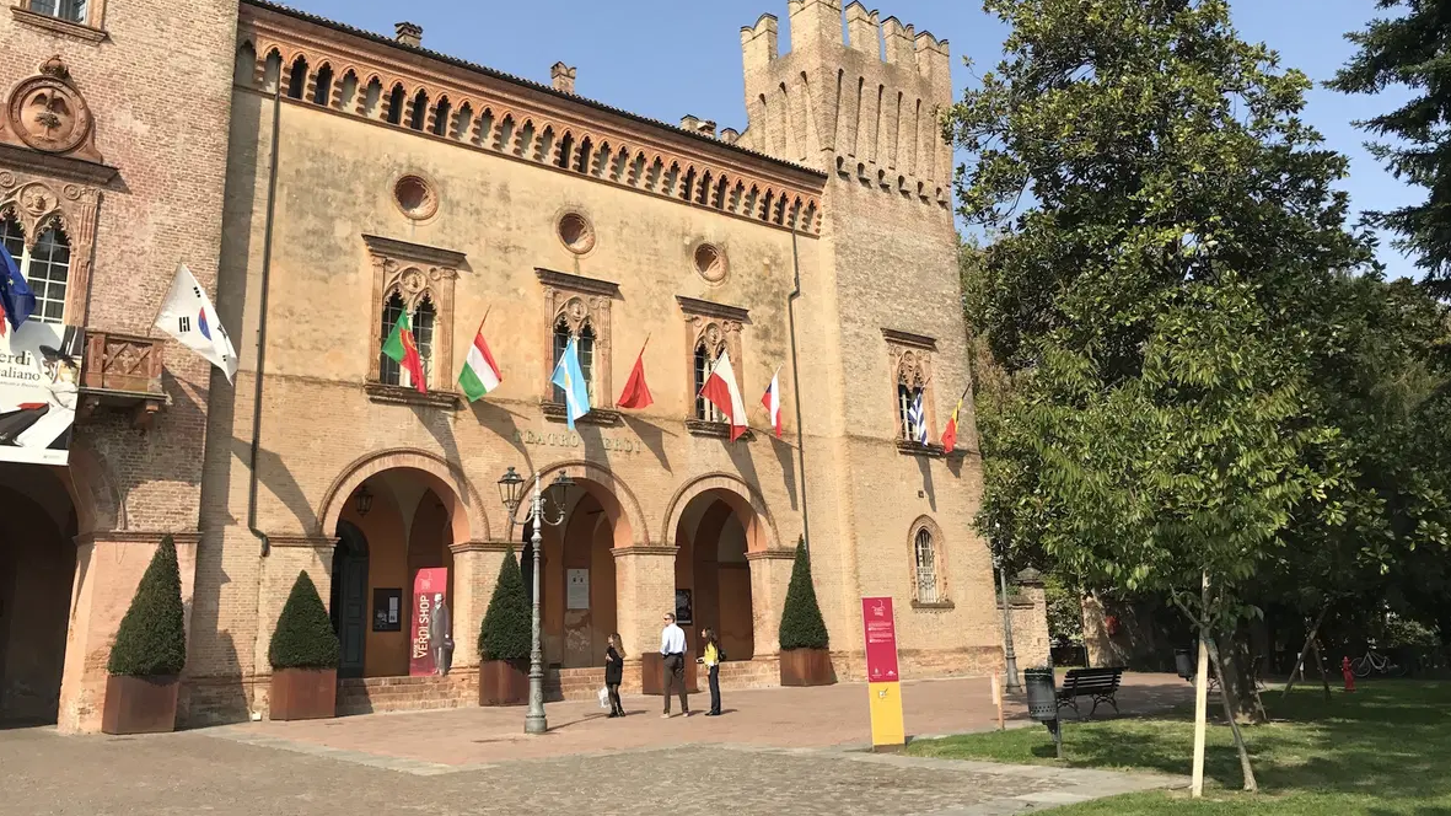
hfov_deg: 62.6
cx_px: 722
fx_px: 1193
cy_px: 307
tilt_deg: +17.0
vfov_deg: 37.5
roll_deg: +3.0
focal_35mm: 31
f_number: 1.8
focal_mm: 3.99
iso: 20
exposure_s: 1/2083
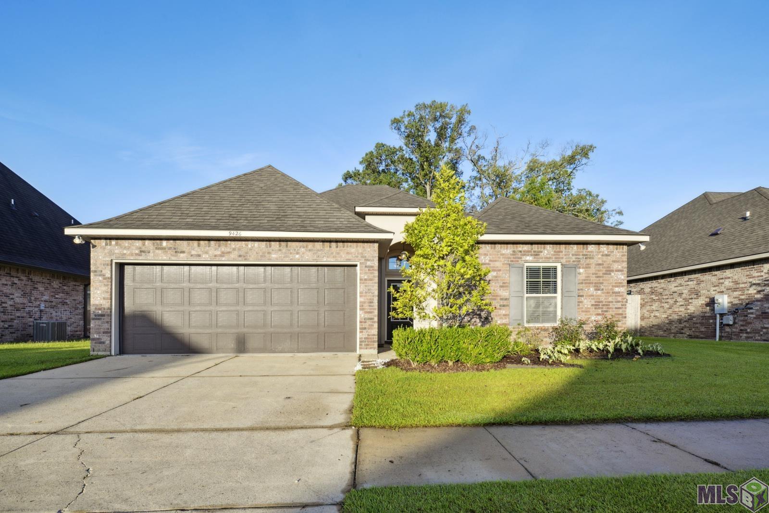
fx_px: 385
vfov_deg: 67.4
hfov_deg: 90.0
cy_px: 256
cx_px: 384
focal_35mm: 18
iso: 800
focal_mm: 18
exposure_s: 1/2000
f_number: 11
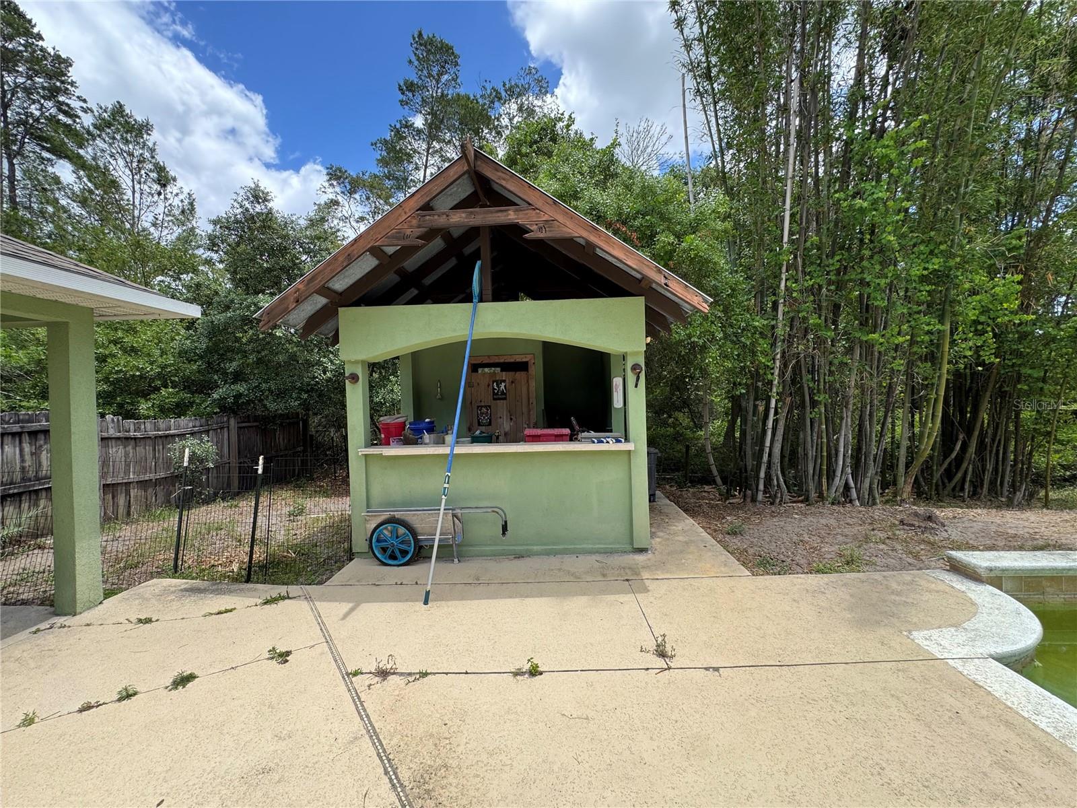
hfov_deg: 102.1
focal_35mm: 14
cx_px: 538
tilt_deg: +1.3
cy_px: 404
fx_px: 436
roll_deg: -0.6
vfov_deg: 85.7
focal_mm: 2.22
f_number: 2.2
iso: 50
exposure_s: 1/515
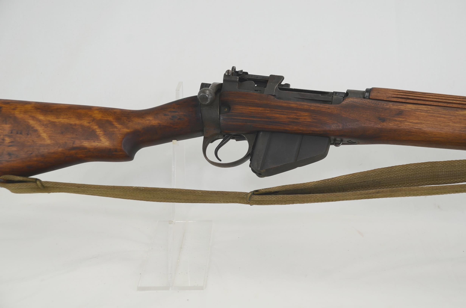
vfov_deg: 20.5
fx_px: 853
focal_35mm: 66
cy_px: 154
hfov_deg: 30.6
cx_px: 233
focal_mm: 44
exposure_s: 1/50
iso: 100
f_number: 4.5
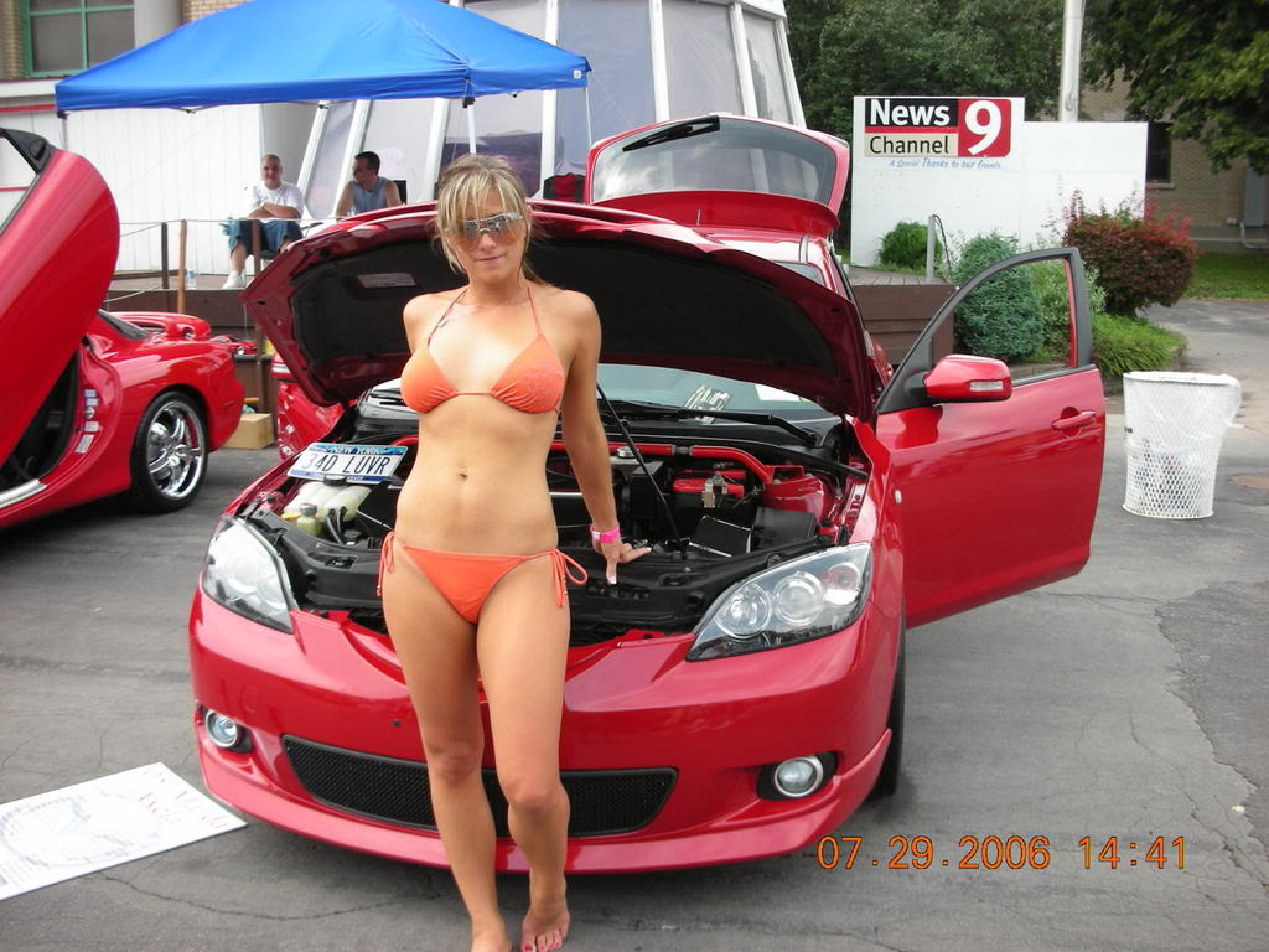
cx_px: 634
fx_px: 1283
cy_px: 476
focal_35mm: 35
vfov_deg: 40.7
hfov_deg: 52.6
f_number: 3
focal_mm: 5.8
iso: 50
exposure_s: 1/140
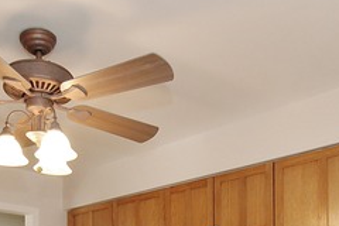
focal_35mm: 48
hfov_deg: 40.9
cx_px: 131
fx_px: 452
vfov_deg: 24.7
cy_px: 288
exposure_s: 1/30
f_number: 8
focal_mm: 12
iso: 800
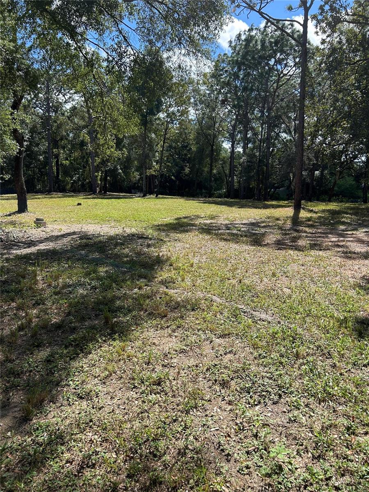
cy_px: 246
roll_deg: -0.3
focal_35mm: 26
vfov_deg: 67.3
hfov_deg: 53.1
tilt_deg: -9.5
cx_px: 184
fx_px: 370
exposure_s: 1/2165
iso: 50
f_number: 1.5
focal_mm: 5.7
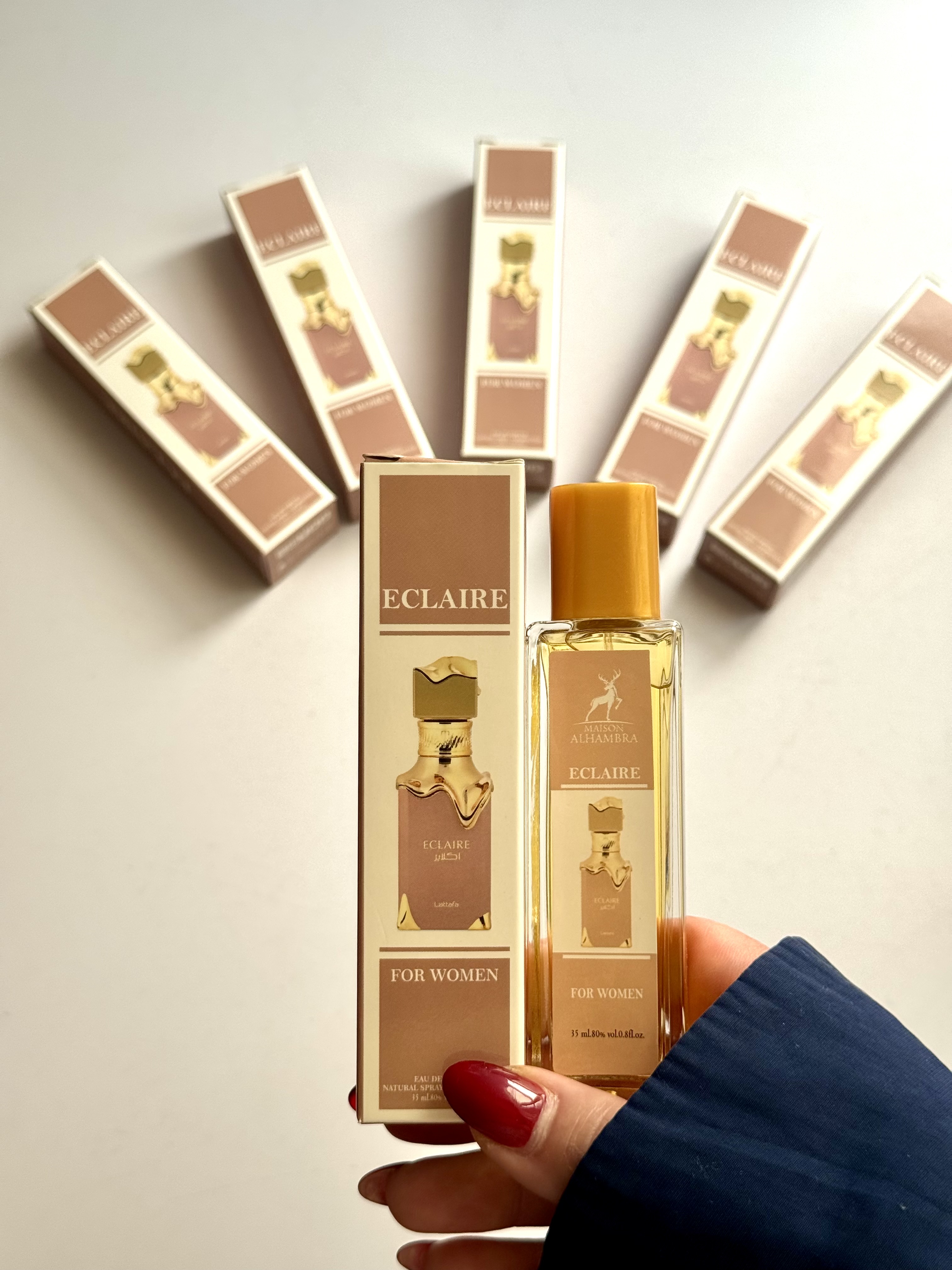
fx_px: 1760
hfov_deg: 30.3
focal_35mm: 48
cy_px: 635
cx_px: 476
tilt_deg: -69.9
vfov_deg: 39.7
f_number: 1.78
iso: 64
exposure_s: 1/226
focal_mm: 6.76
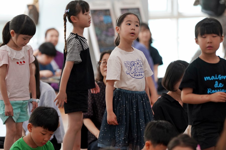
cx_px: 113
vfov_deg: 6.9
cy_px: 75
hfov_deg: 10.3
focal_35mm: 200
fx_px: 1255
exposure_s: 1/250
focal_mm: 200
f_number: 4
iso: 1600
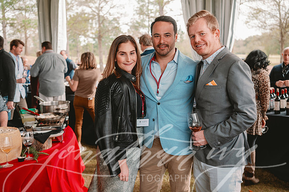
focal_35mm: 42
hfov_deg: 46.4
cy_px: 96
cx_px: 144
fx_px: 337
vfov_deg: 31.9
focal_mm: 42
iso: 200
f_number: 3.5
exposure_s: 1/200
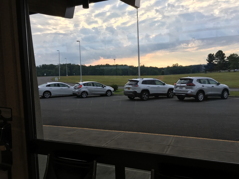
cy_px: 90
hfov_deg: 61.7
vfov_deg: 48.2
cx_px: 120
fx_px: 200
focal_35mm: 29
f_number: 2.2
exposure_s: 1/323
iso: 25
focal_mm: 4.15
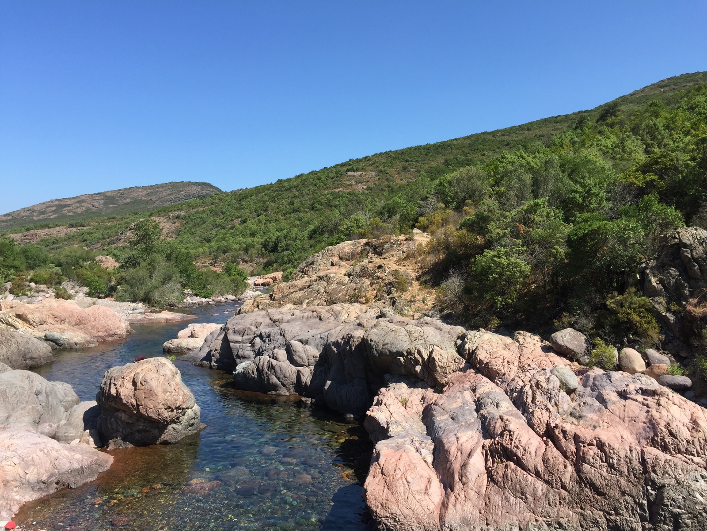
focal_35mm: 29
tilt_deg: -0.9
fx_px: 592
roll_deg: -2.2
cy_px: 266
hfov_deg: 61.7
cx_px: 354
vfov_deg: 48.2
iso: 32
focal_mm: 4.15
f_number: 2.2
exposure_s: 1/1276
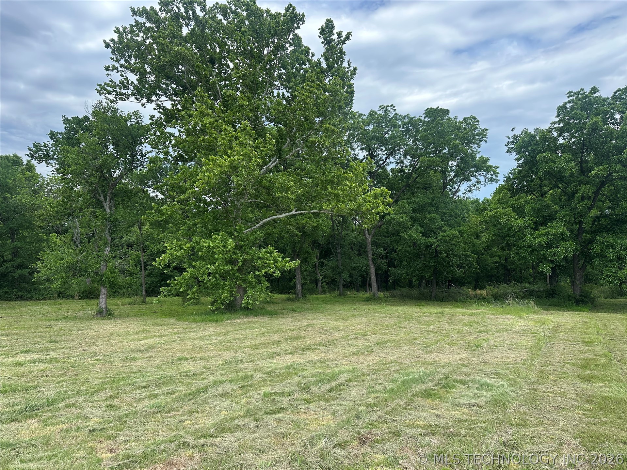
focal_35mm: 24
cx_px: 314
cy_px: 235
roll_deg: -1.2
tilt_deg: +4.3
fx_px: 435
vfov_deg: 56.8
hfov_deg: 71.6
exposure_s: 1/1845
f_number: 1.78
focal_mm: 6.86
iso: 80
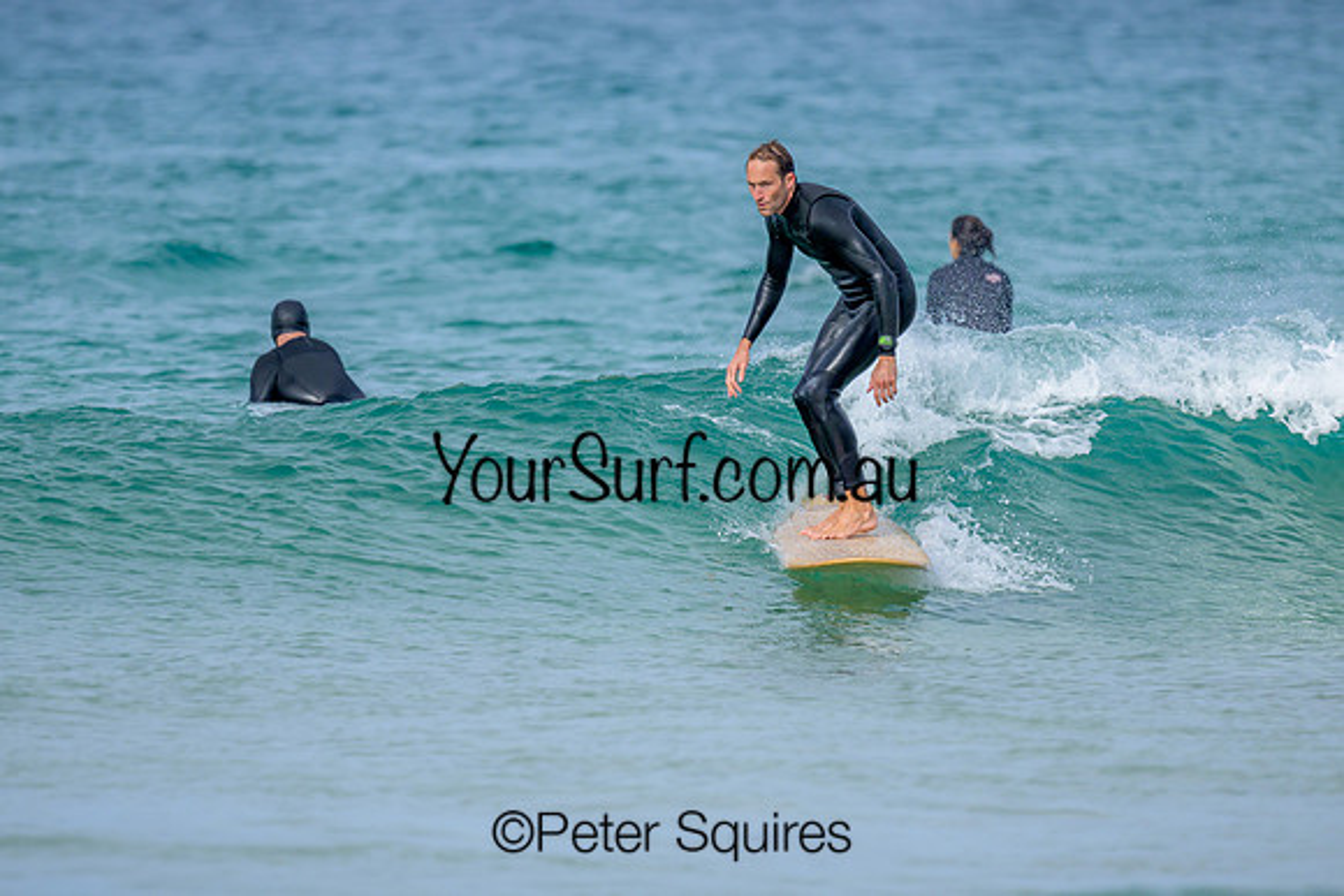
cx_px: 639
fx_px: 41097
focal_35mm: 1101
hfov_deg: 1.9
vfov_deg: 1.3
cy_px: 534
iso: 280
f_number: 6.3
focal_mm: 800
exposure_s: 1/2000
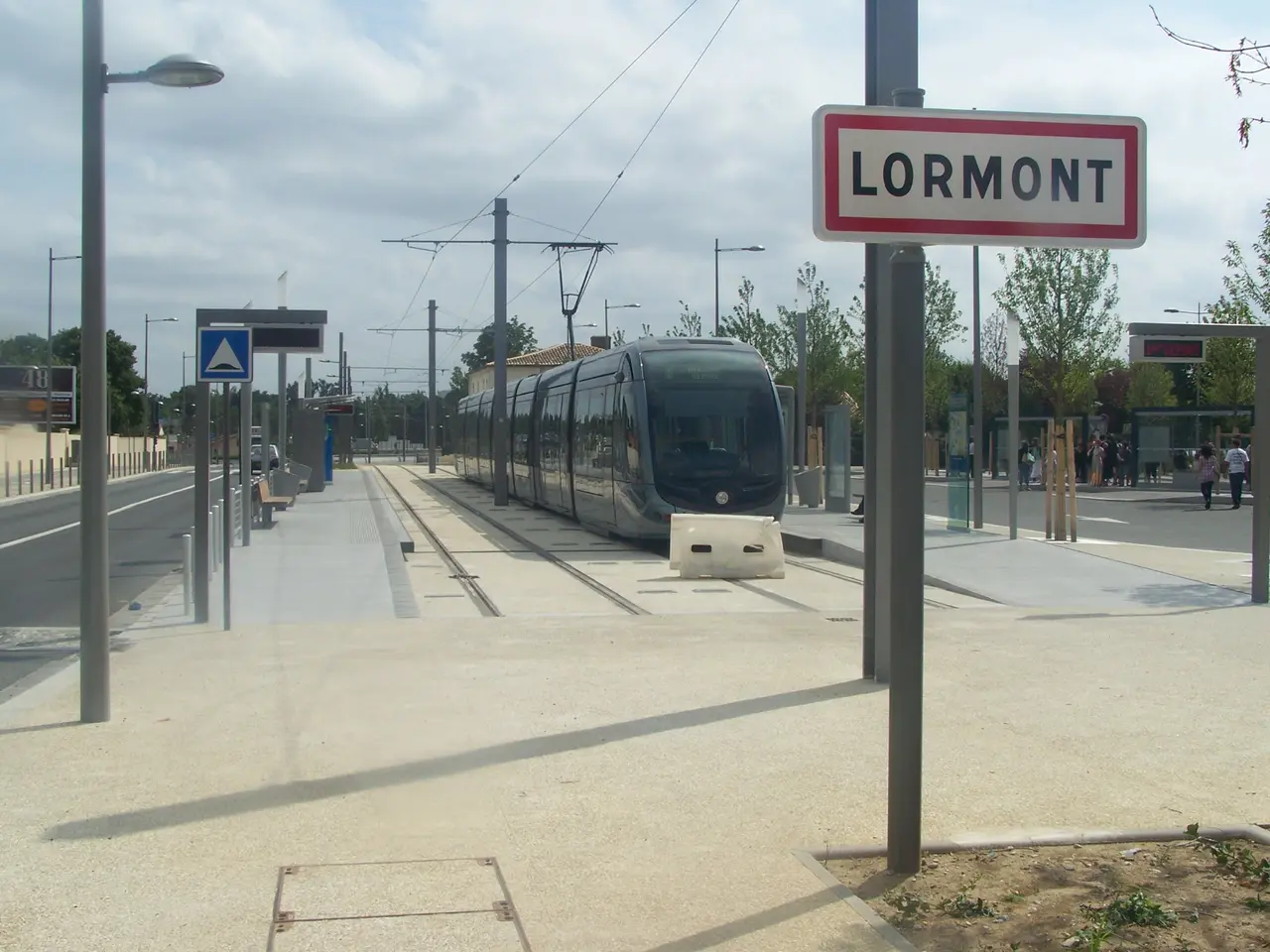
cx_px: 635
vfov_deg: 33.6
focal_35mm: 43
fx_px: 1578
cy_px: 476
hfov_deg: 43.9
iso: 80
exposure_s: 1/640
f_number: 5.6
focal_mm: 7.1
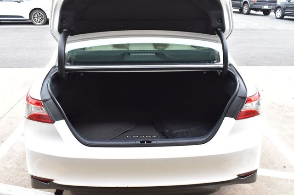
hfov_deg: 53.2
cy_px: 98
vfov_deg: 36.8
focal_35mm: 36
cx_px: 147
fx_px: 294
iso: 400
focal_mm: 24
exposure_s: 1/125
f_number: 9
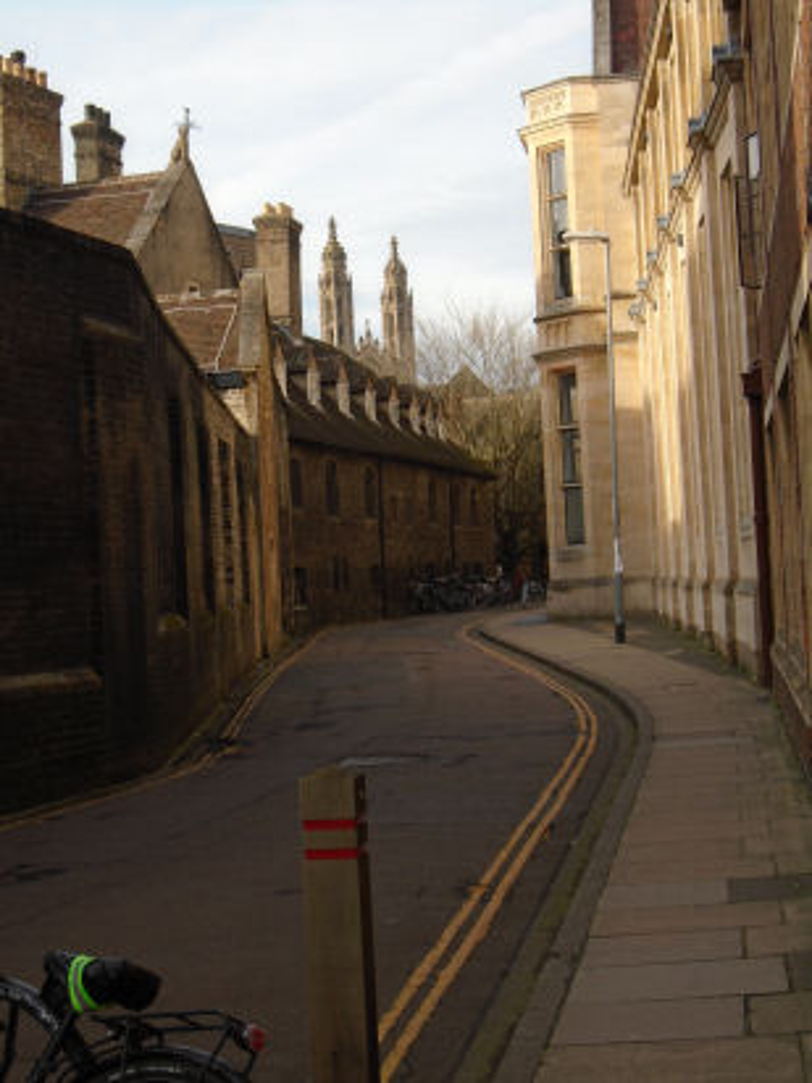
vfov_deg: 28.6
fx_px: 2127
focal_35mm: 68
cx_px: 406
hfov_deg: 21.6
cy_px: 542
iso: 100
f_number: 5.5
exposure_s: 1/200
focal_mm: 12
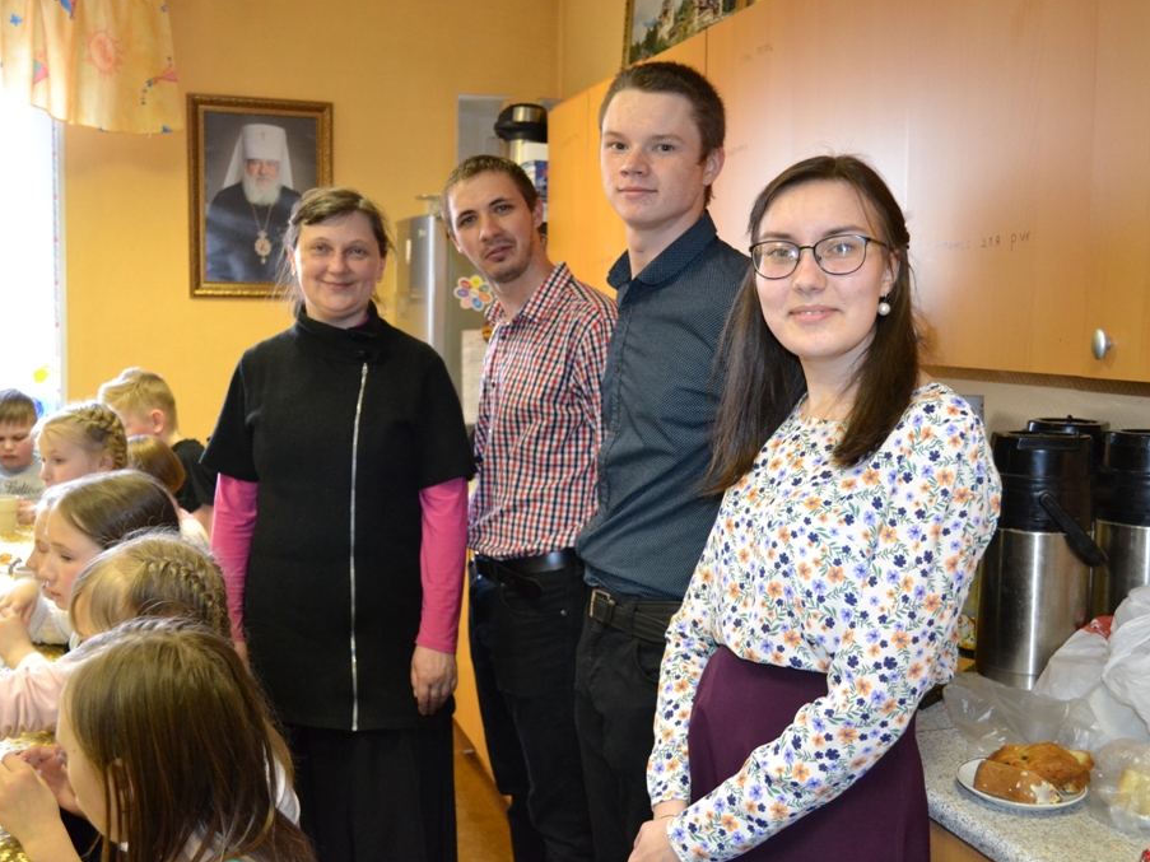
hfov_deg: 51.4
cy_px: 431
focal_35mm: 36
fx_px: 1196
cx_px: 581
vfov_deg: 39.6
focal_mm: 22
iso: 2200
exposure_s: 1/60
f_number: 3.8
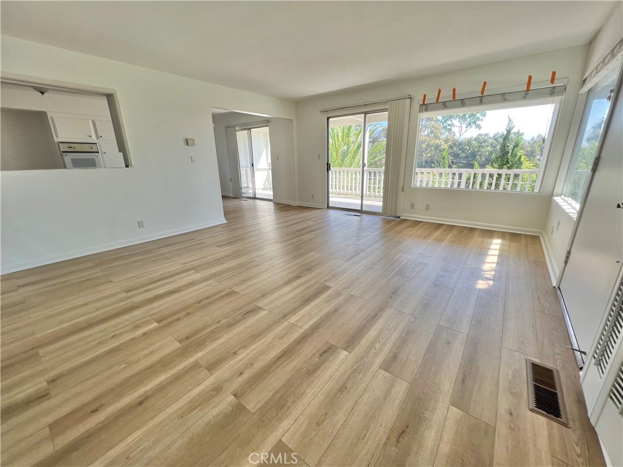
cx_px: 312
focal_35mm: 13
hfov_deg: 106.2
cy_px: 234
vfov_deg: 89.9
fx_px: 234
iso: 32
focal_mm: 1.57
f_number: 1.8
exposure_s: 1/154
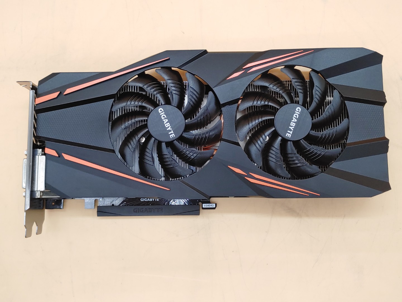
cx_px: 201
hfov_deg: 58.4
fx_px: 360
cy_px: 151
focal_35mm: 31
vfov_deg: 45.4
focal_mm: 4.36
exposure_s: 1/120
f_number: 1.8
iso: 50
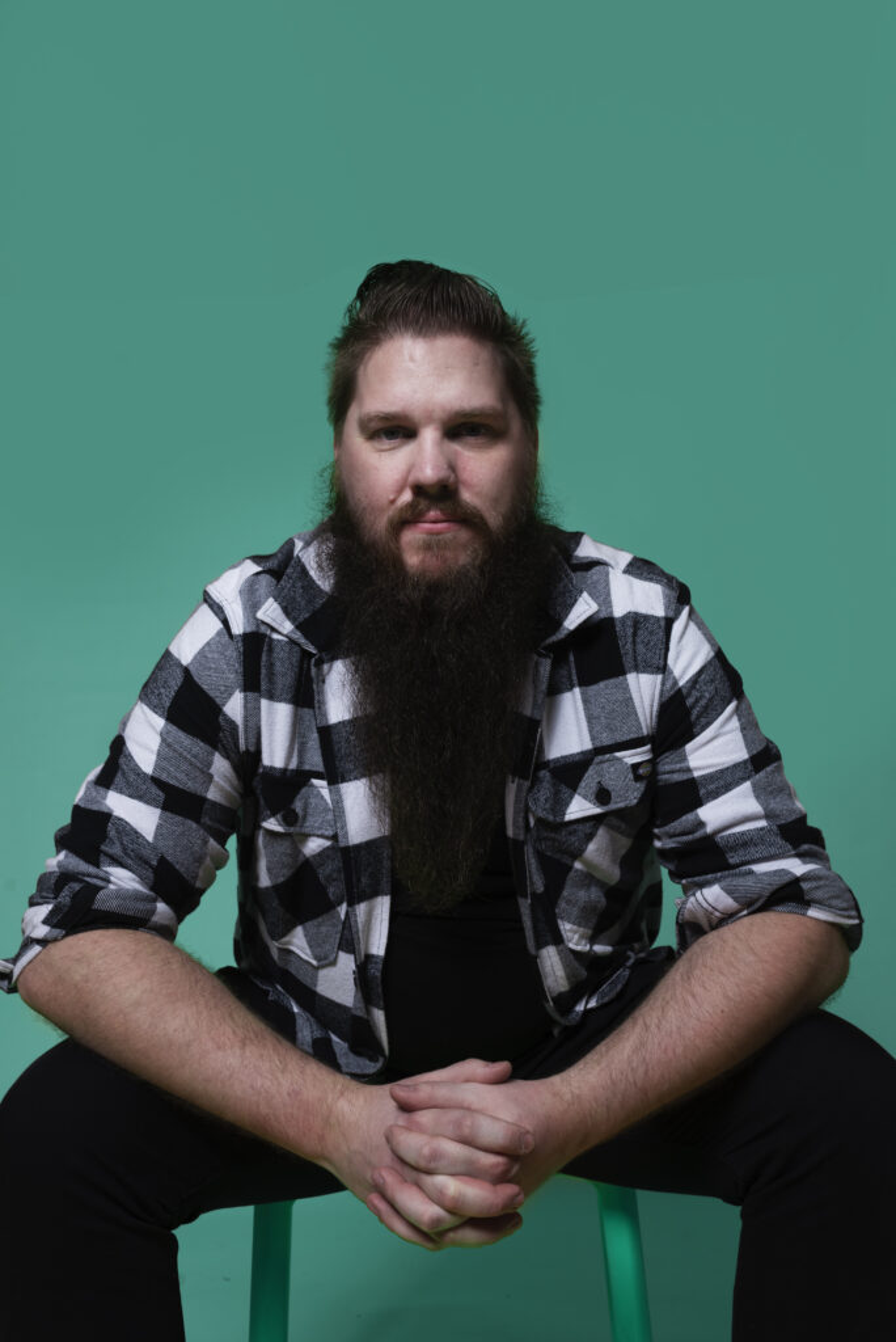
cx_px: 448
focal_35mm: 35
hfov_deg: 37.9
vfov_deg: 54.4
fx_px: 1305
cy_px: 671
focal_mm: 35
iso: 200
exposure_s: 1/125
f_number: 10
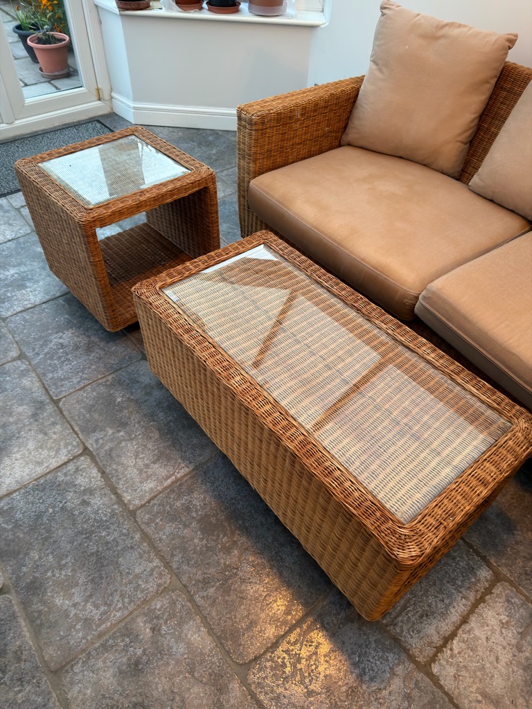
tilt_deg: -46.3
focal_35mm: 24
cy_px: 354
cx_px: 266
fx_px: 492
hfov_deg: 56.8
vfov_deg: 71.6
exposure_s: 1/33
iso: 400
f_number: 1.78
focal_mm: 6.76
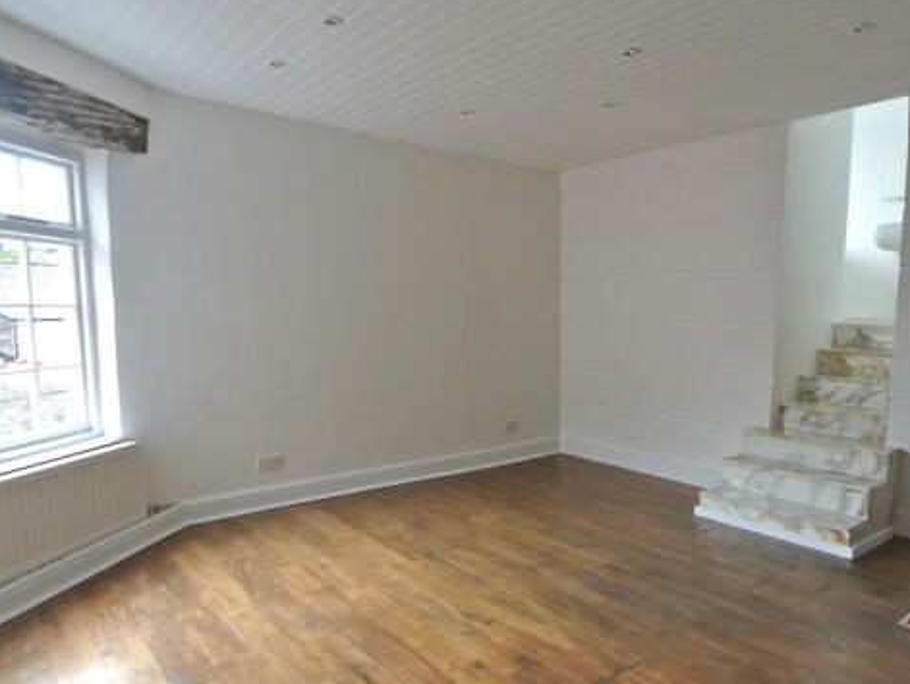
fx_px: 631
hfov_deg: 71.5
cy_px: 380
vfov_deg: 56.7
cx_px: 488
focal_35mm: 24
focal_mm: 6.7
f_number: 3.5
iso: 200
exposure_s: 1/100
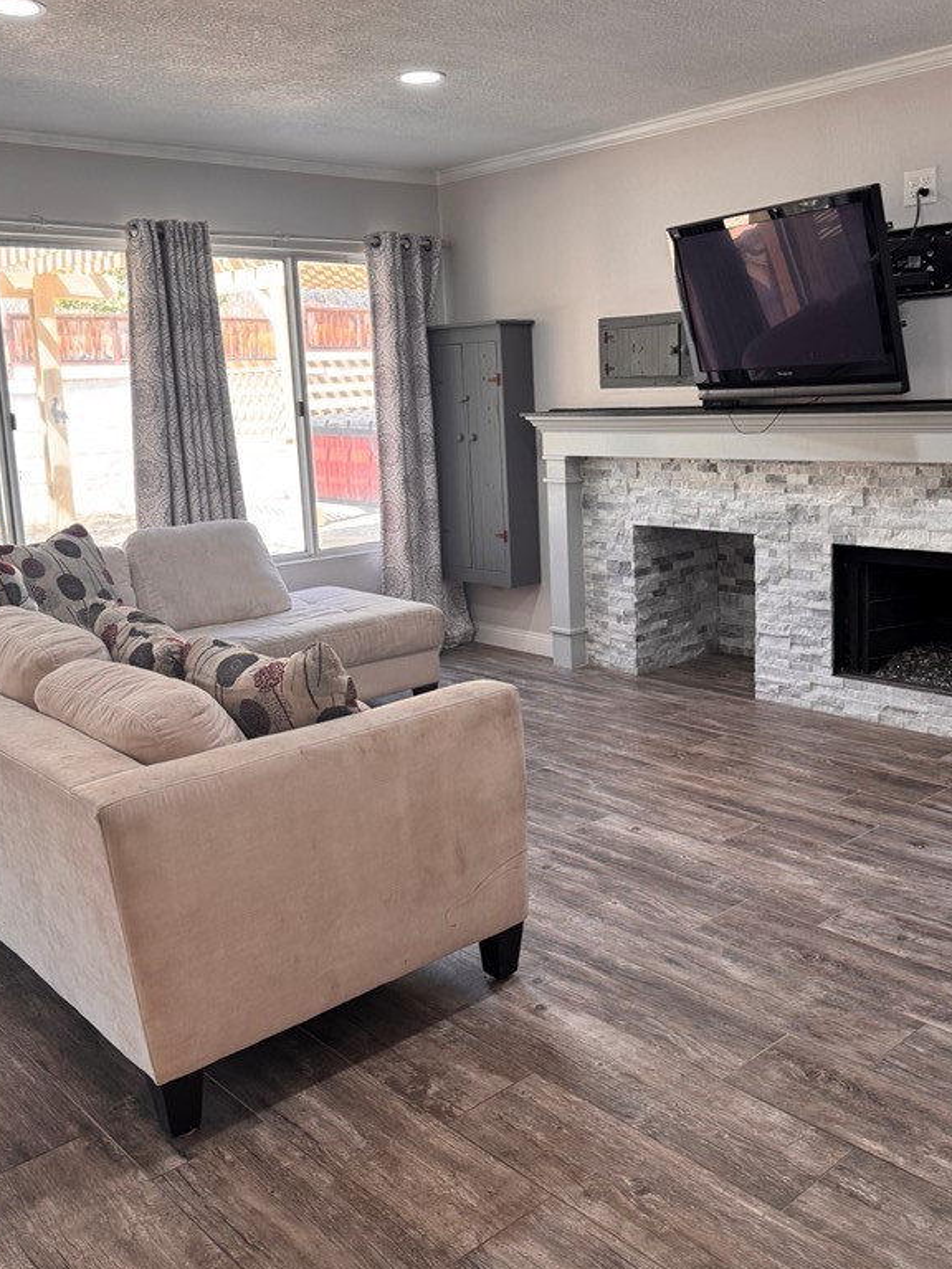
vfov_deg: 56.7
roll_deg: +3.1
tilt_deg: -8.8
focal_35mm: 32
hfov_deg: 44.0
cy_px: 563
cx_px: 560
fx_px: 1173
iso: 160
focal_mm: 6.76
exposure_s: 1/120
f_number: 1.78
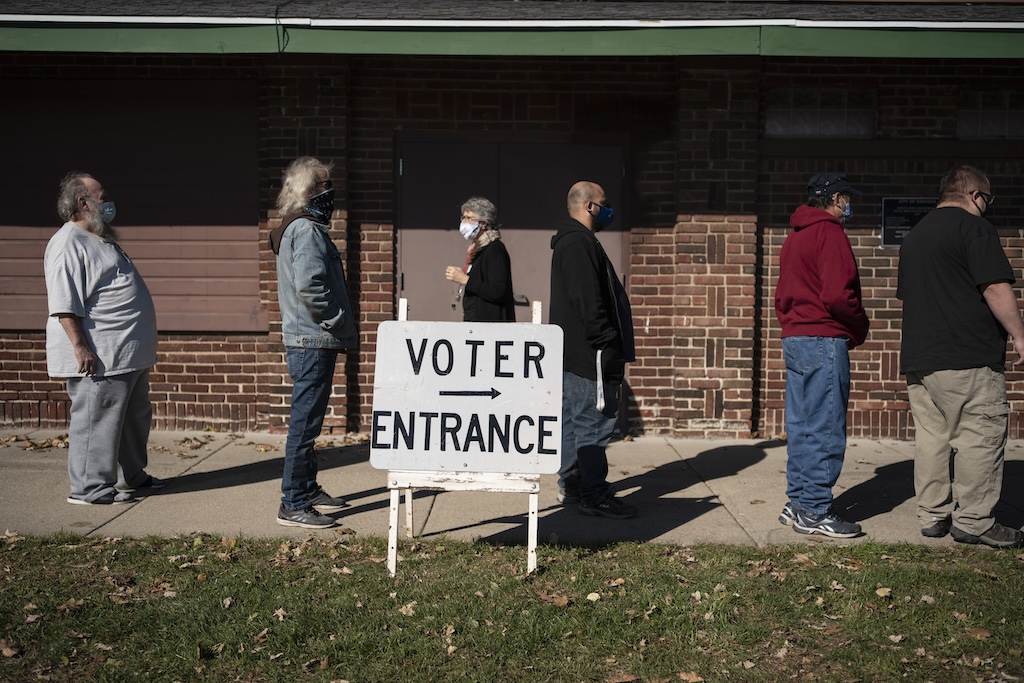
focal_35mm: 35
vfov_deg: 37.9
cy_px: 342
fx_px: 996
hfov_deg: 54.4
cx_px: 512
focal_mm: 35
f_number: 2.2
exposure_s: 1/6400
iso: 100
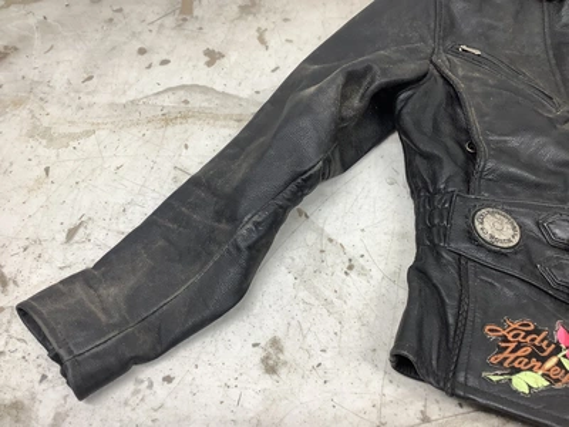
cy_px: 214
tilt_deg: -54.7
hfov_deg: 58.4
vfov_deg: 45.4
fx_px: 510
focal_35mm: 31
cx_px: 284
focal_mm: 3.3
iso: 50
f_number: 2.4
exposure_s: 1/60
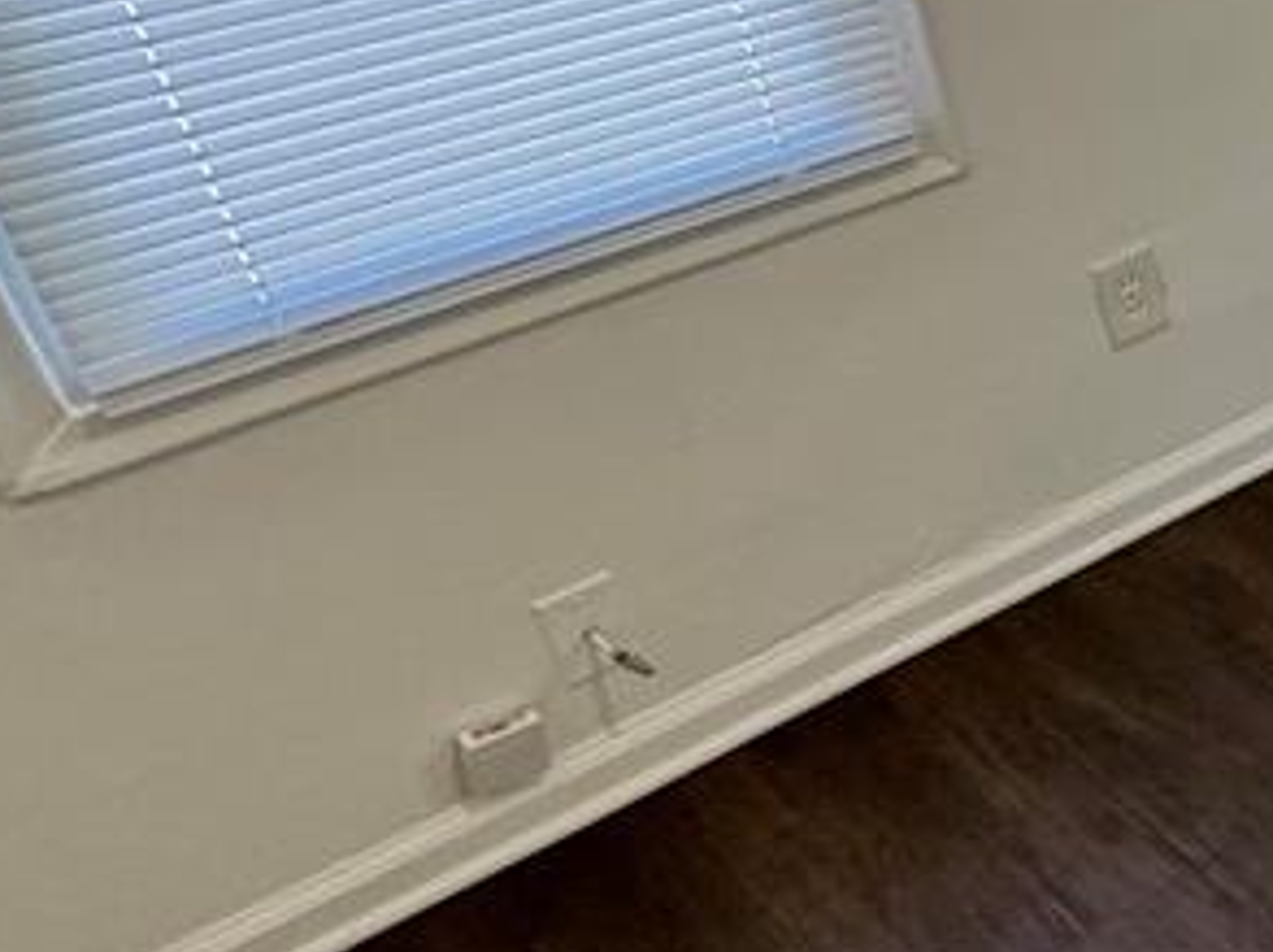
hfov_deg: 25.7
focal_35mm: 49
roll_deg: -1.1
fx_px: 1800
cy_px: 74
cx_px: 2025
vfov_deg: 28.3
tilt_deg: -25.2
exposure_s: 1/60
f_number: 2.2
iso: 200
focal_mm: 2.22
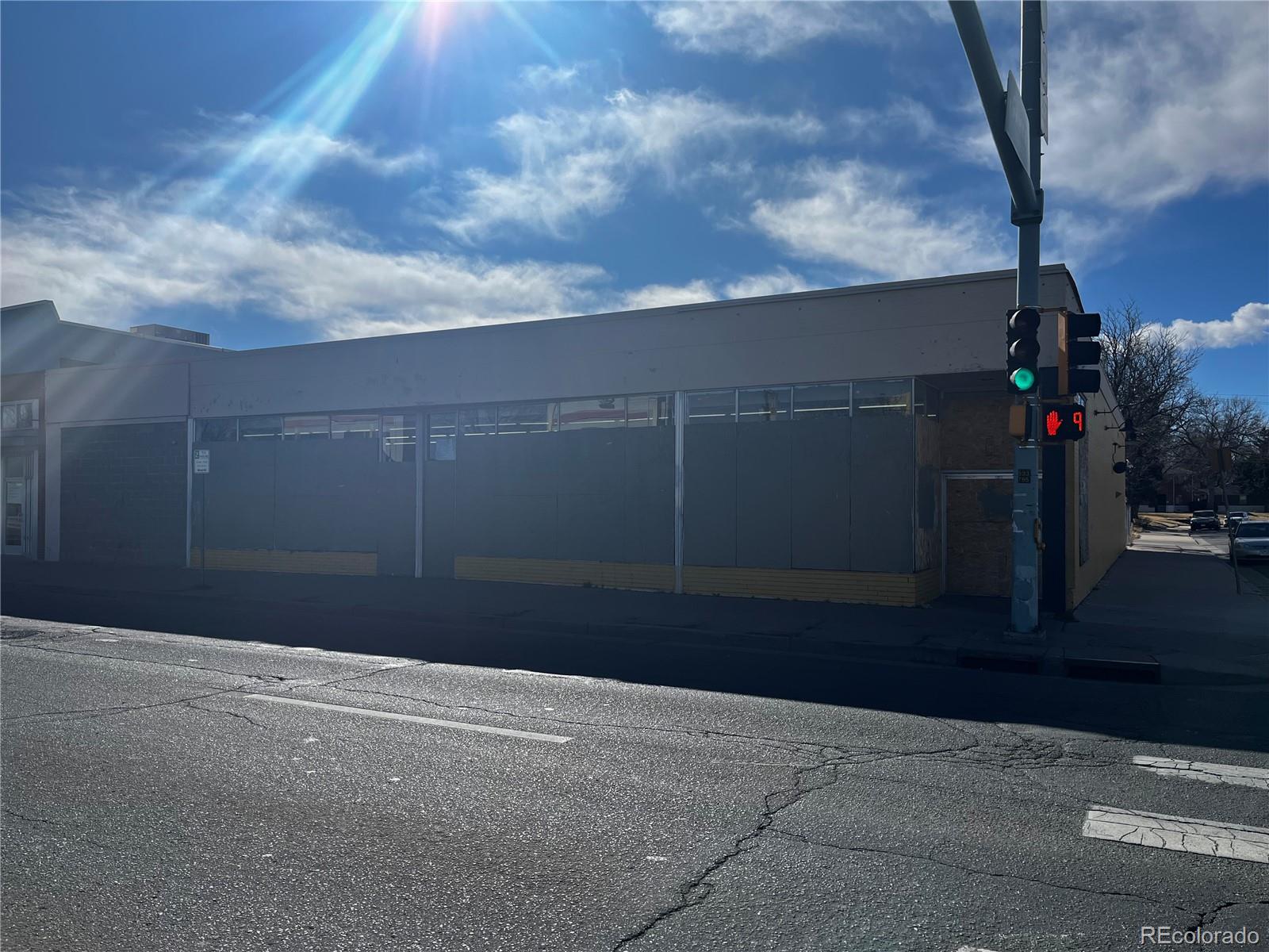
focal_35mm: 26
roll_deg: -0.2
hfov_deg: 67.3
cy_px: 476
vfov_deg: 53.1
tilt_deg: +0.9
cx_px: 634
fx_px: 953
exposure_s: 1/8403
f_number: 1.6
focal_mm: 5.1
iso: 50
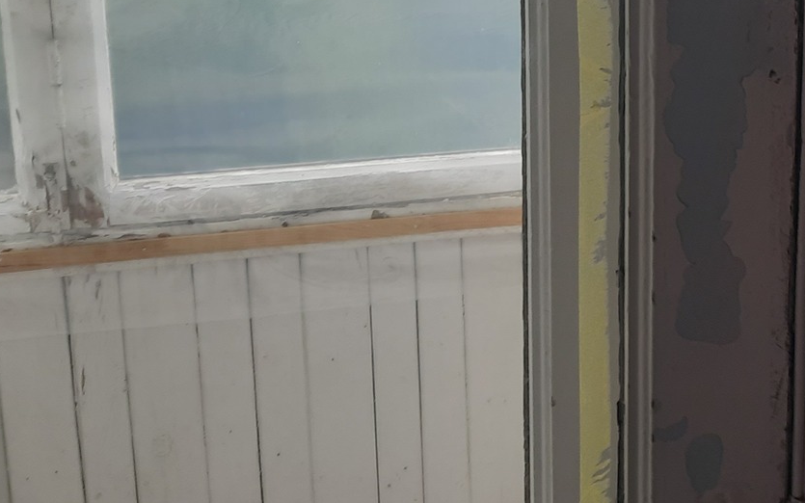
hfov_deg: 29.6
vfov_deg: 19.7
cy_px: 57
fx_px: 1426
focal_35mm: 65
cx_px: 789
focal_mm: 4.6
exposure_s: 1/50
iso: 20
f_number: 2
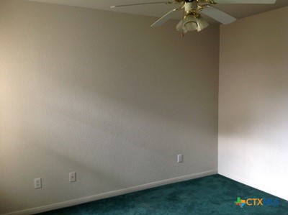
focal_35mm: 35
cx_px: 144
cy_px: 108
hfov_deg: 52.7
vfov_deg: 40.6
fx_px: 291
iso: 100
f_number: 2.4
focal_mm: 4.28
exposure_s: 1/15
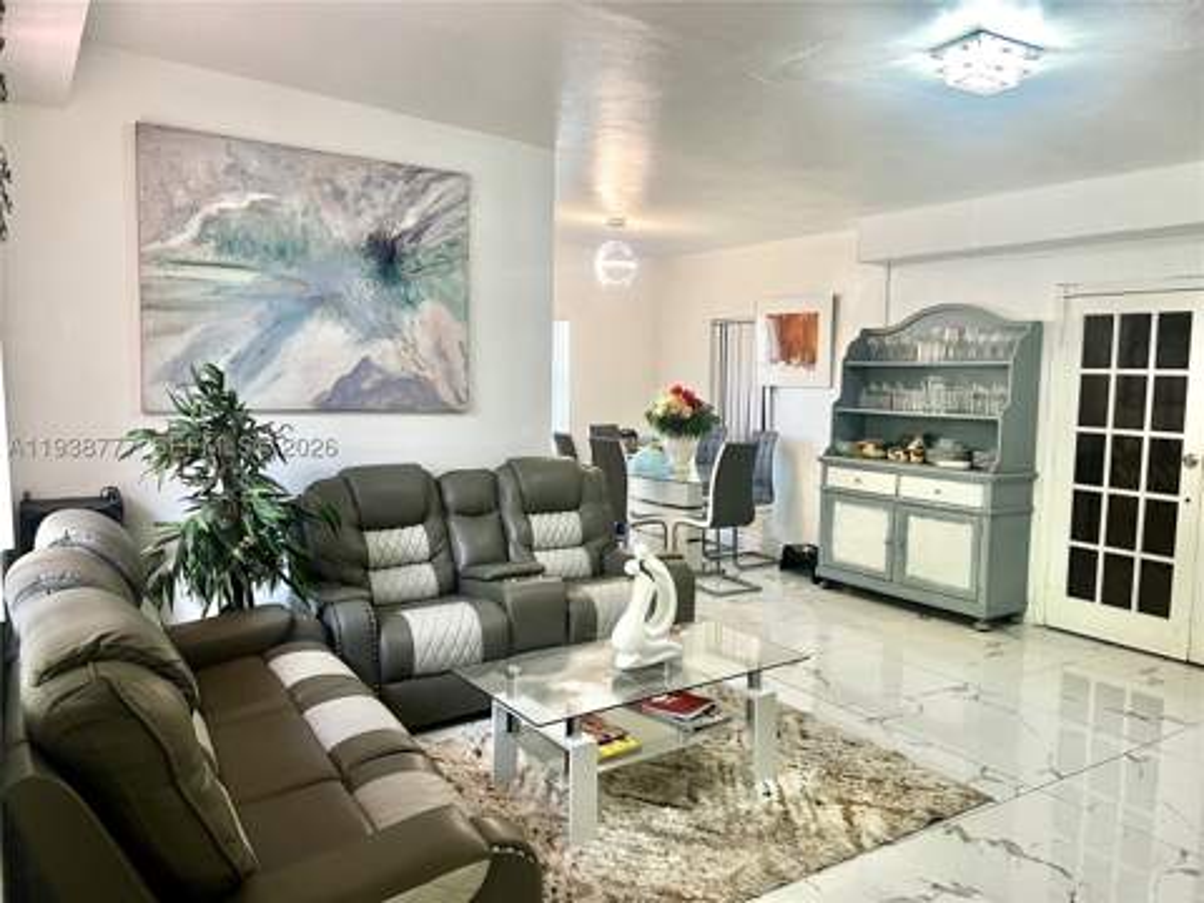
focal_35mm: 26
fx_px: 904
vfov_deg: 53.1
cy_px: 452
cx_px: 602
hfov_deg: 67.3
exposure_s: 1/88
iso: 125
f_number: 1.5
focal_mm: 5.7
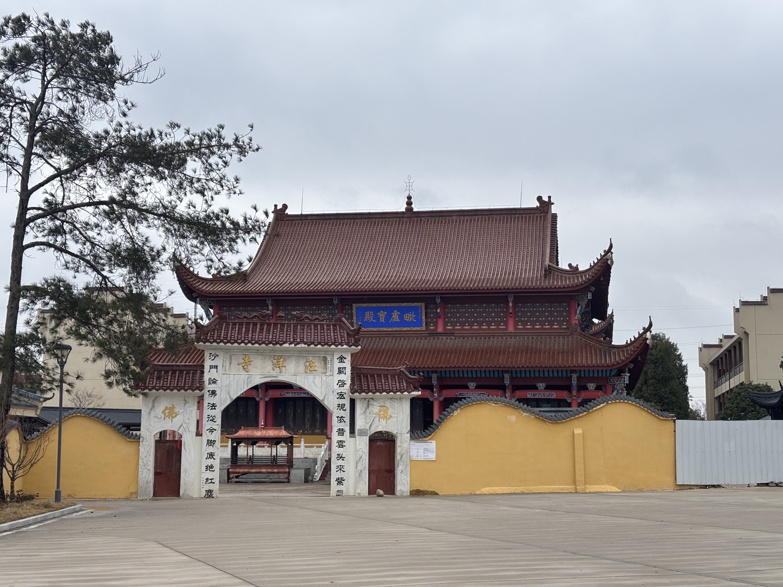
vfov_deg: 28.0
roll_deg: -1.0
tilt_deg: +7.1
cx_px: 392
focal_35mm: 52
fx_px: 1176
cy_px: 294
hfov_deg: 36.8
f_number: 1.6
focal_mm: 5.96
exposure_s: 1/865
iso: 32
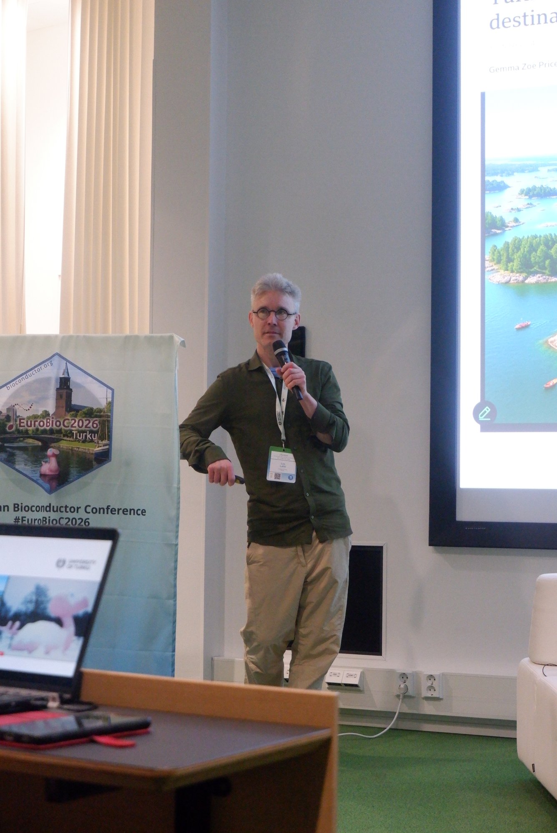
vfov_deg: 29.6
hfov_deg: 20.0
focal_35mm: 68
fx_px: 1576
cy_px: 416
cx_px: 278
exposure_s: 1/100
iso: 6400
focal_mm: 45
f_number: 5.6
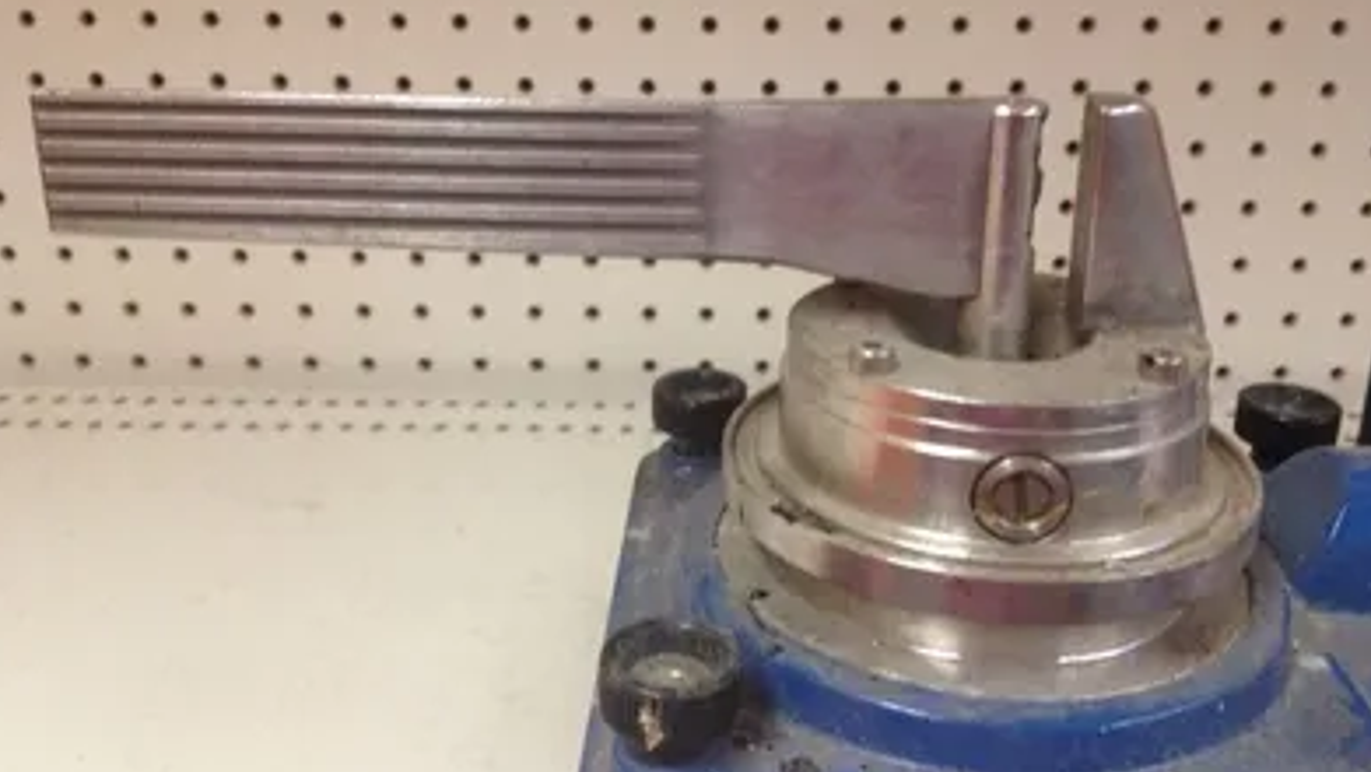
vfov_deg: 30.4
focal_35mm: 39
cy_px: 323
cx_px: 677
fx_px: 1418
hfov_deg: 51.6
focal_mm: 4.28
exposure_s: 1/20
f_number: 2.4
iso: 80
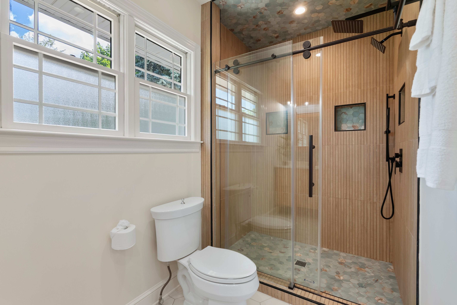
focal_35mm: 16
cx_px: 228
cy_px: 152
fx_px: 203
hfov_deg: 96.7
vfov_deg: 73.8
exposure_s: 1/4
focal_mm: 16
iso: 200
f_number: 8
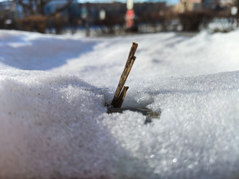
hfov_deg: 69.4
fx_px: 173
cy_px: 90
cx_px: 120
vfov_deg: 54.9
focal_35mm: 25
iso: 50
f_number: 1.79
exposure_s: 1/815
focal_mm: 4.71
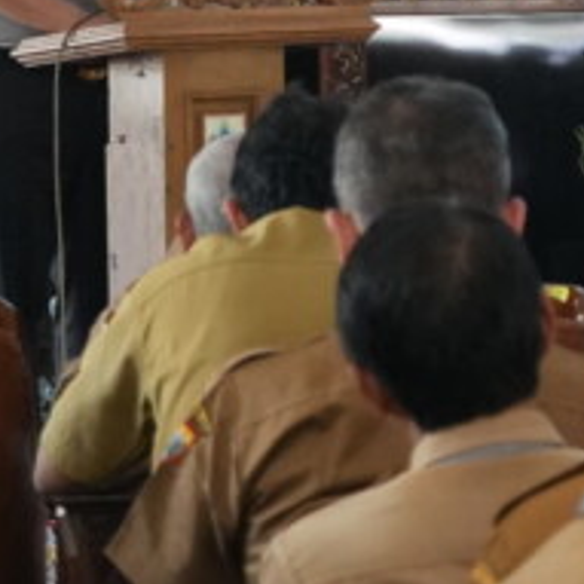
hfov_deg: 4.7
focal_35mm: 374
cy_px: -190
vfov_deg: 4.7
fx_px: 7139
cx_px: 657
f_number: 5.6
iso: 4000
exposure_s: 1/100
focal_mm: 70
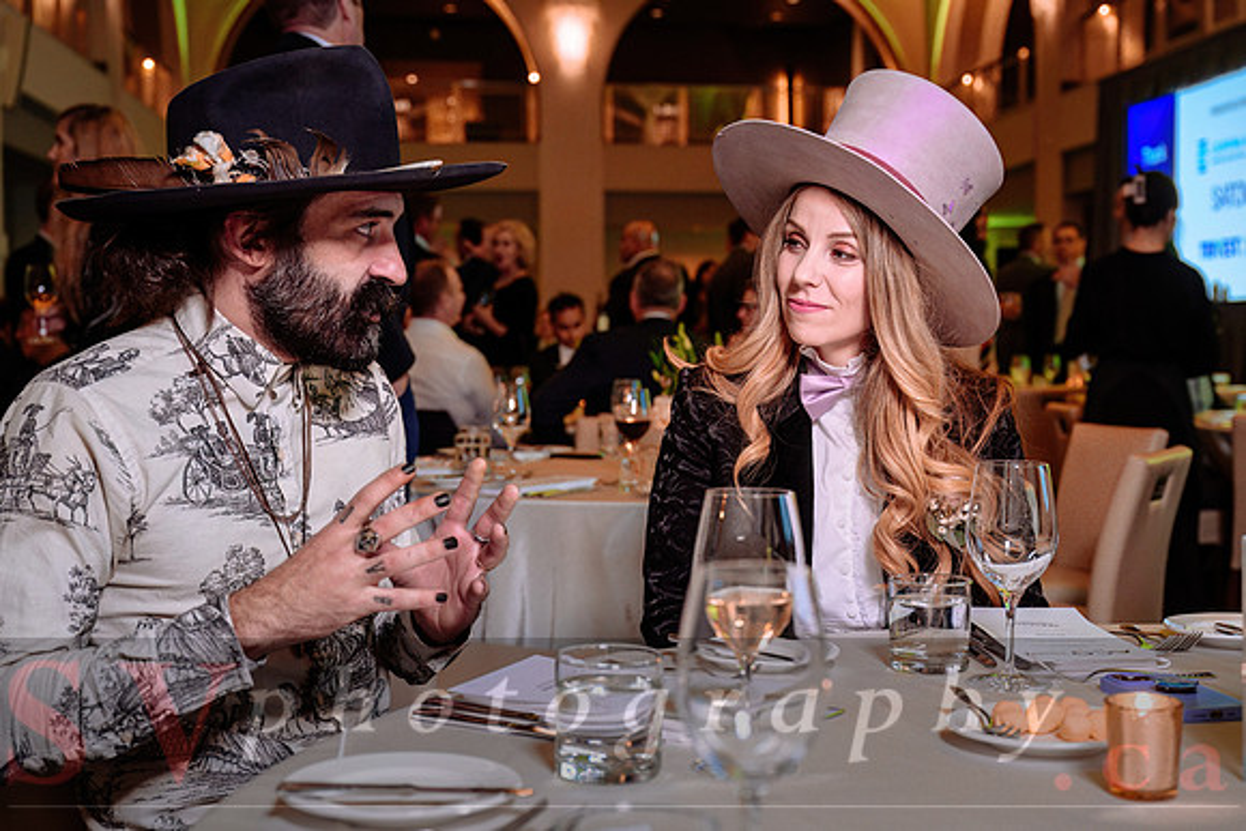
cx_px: 732
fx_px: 1681
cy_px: 396
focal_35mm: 49
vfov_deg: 27.8
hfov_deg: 40.5
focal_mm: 41
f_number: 4
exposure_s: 1/50
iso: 1000
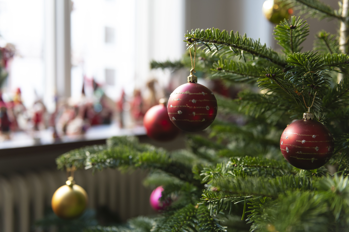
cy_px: 116
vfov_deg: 35.1
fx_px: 368
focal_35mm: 38
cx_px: 174
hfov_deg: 50.7
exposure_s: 1/30
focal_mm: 38
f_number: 2.8
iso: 200
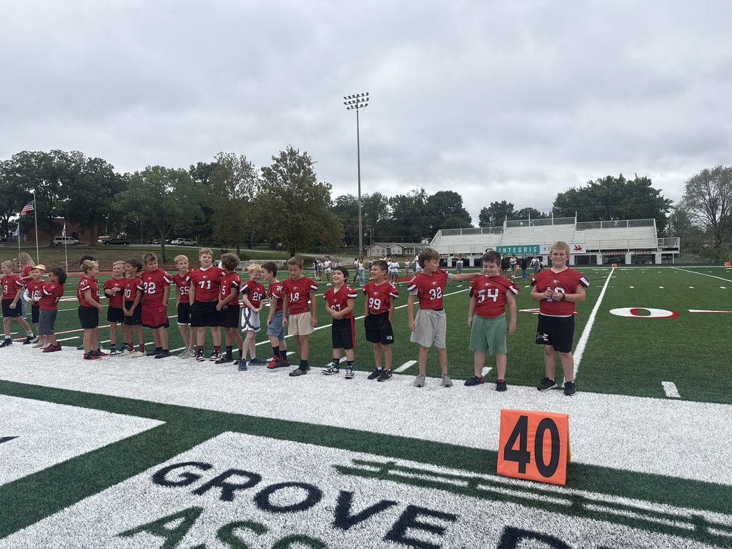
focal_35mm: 24
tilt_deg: -1.7
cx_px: 366
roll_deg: +1.1
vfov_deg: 56.8
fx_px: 508
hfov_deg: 71.6
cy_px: 274
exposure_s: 1/2000
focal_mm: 6.76
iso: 80
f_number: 1.78
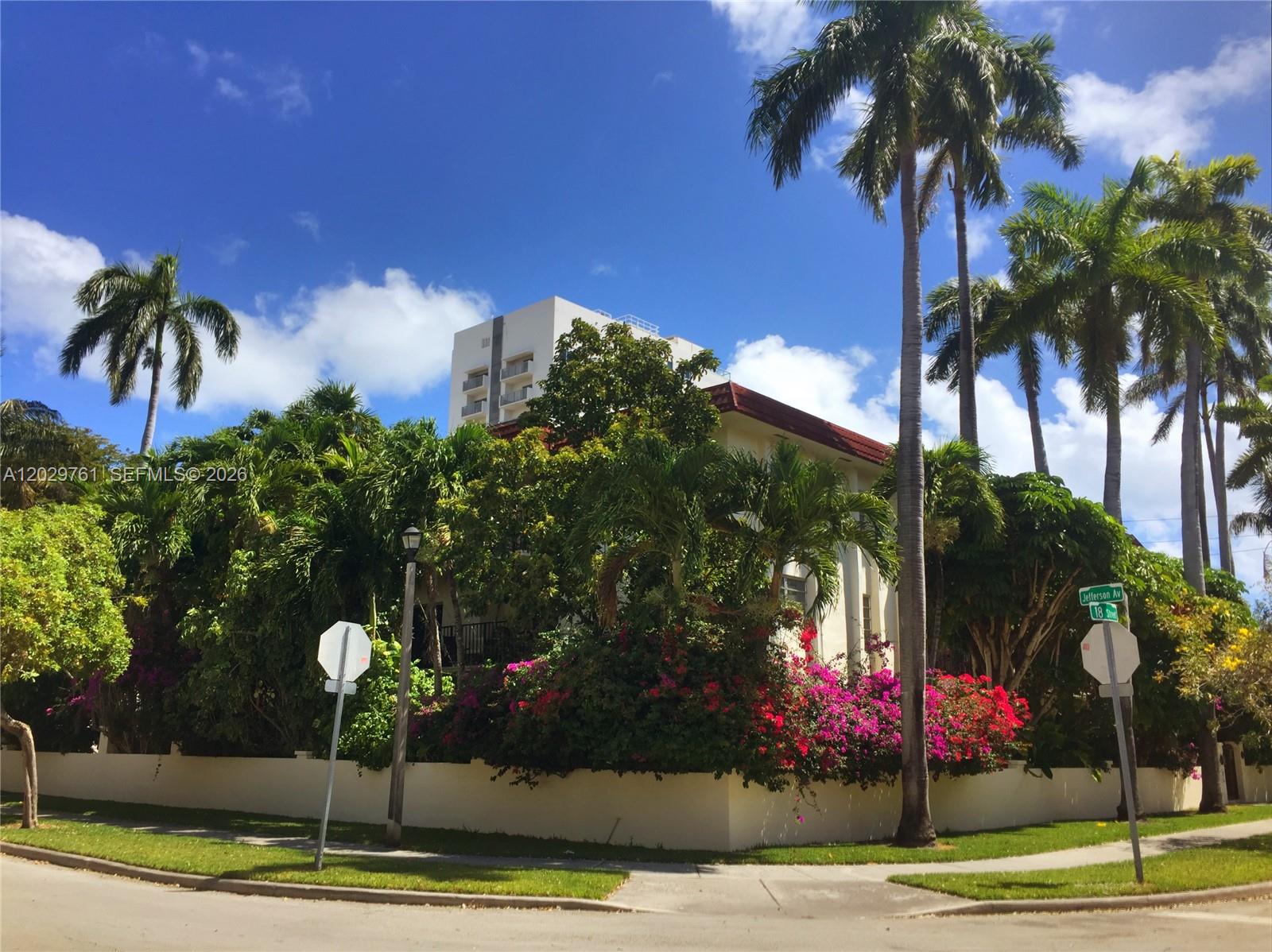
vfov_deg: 48.2
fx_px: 1065
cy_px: 476
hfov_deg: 61.7
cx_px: 636
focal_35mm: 29
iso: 32
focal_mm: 4.15
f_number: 2.2
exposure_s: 1/6623
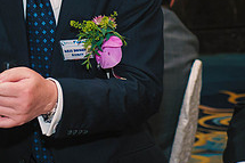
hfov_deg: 11.7
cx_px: -7
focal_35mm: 174
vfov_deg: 7.8
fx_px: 1183
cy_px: -12
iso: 1600
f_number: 2.8
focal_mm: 30
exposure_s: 1/100
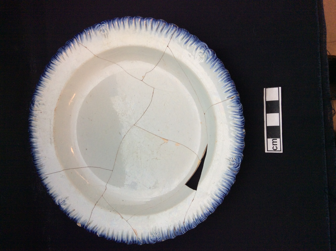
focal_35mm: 32
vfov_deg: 44.1
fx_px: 310
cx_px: 168
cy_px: 126
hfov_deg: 56.9
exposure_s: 1/120
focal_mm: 3.3
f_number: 2.4
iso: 64
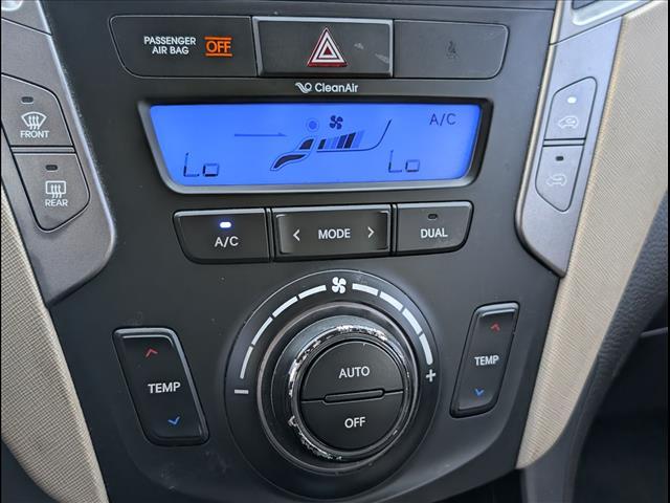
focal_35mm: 49
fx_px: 948
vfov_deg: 29.7
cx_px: 335
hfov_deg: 38.9
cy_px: 252
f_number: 1.68
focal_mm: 6.9
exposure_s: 1/286
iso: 352
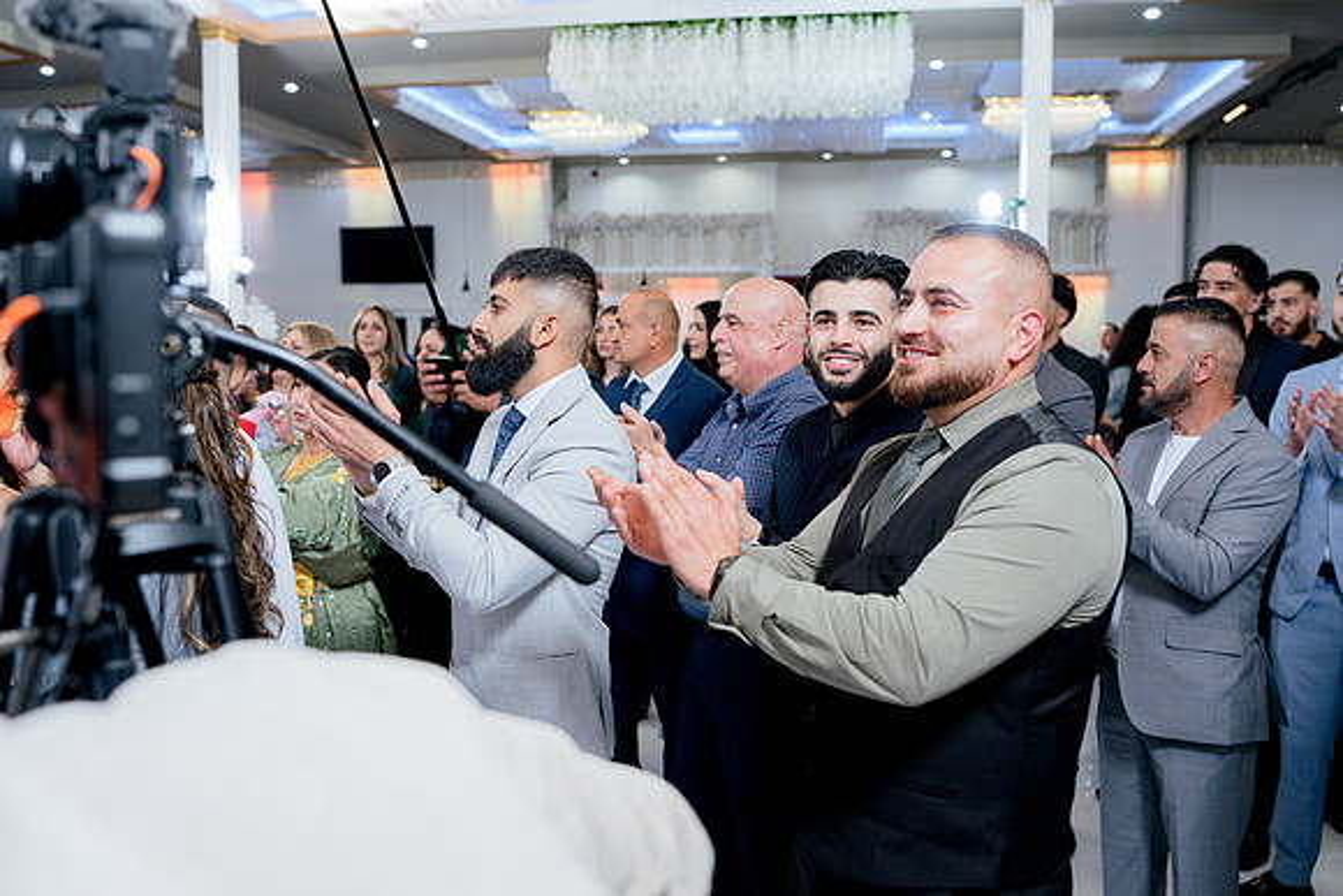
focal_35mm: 28
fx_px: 1045
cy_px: 448
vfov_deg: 46.4
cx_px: 672
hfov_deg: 65.5
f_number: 2.8
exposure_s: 1/160
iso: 800
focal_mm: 28
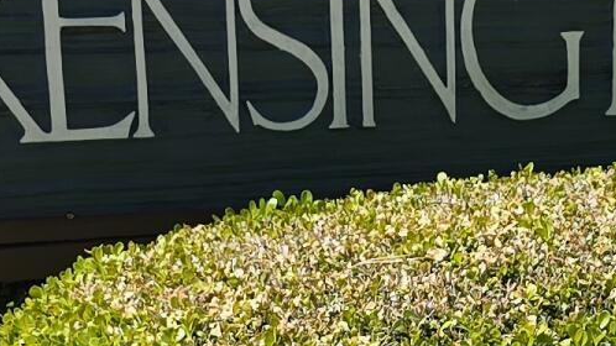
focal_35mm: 151
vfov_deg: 7.9
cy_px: 521
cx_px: 604
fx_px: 2466
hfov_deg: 14.0
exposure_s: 1/586
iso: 12
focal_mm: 6.3
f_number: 1.7
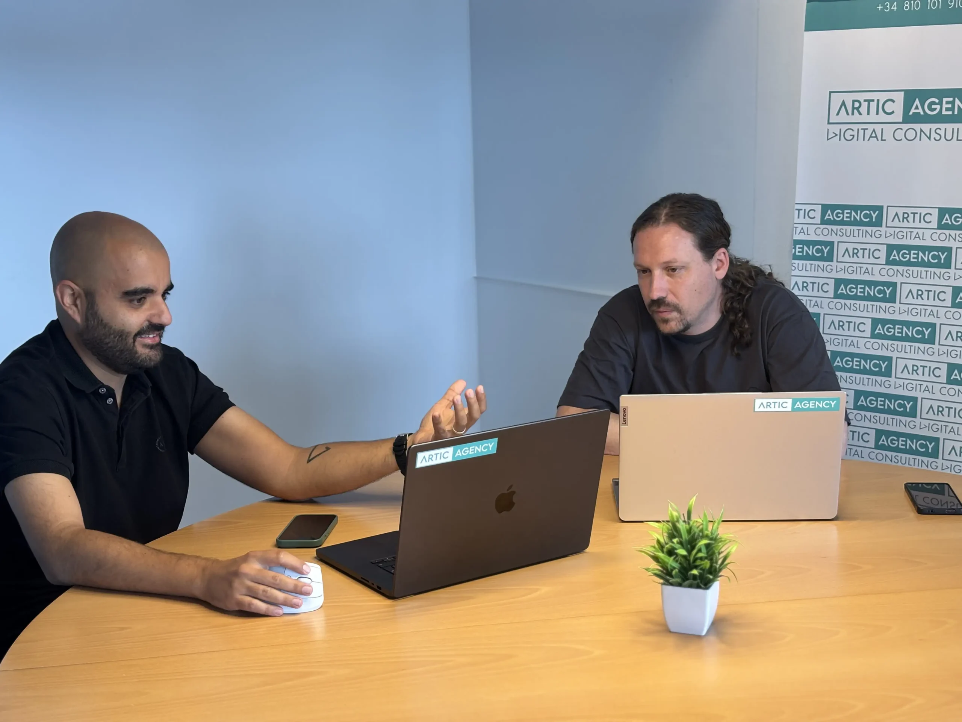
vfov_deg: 28.0
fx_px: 1445
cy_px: 361
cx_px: 481
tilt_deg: -11.5
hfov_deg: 36.8
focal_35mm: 52
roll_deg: +0.9
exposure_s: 1/100
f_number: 1.6
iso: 64
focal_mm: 5.96
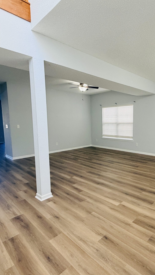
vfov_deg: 83.8
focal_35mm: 21
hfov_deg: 52.2
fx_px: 153
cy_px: 140
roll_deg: +0.6
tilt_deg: -7.4
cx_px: 107
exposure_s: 1/120
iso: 250
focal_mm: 2.22
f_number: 2.2
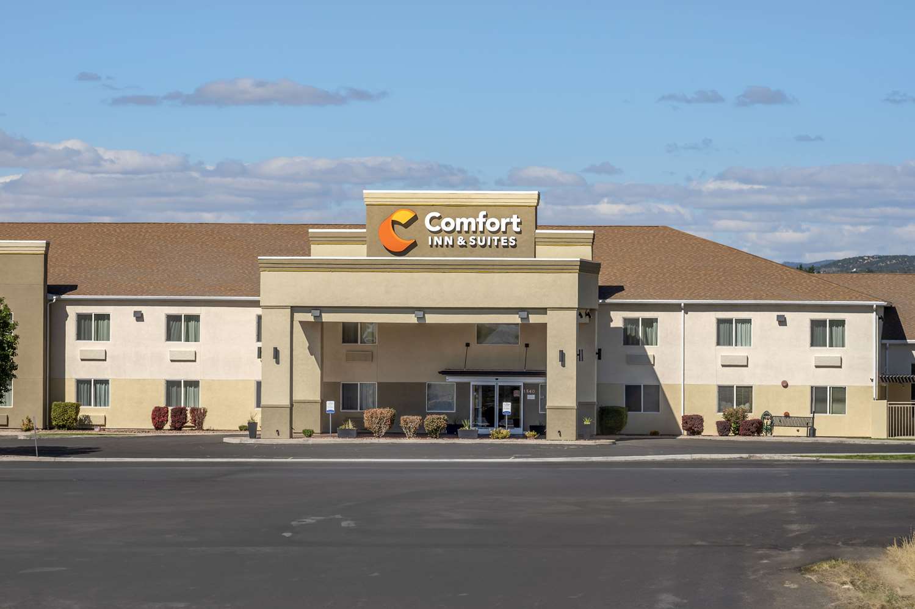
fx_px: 4063
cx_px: 458
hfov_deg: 12.8
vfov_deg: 8.6
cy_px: 304
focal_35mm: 160
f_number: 10
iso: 100
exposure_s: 1/320
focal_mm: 160
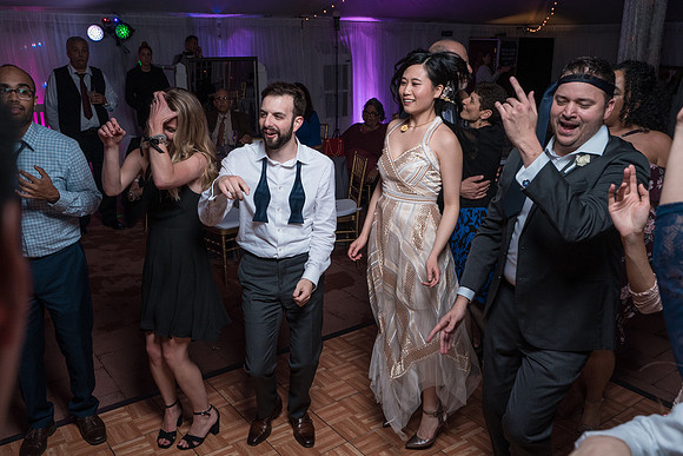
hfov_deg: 58.3
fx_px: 612
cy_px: 241
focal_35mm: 32
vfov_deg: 40.8
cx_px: 341
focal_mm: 30
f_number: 5.6
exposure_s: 1/200
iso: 2000
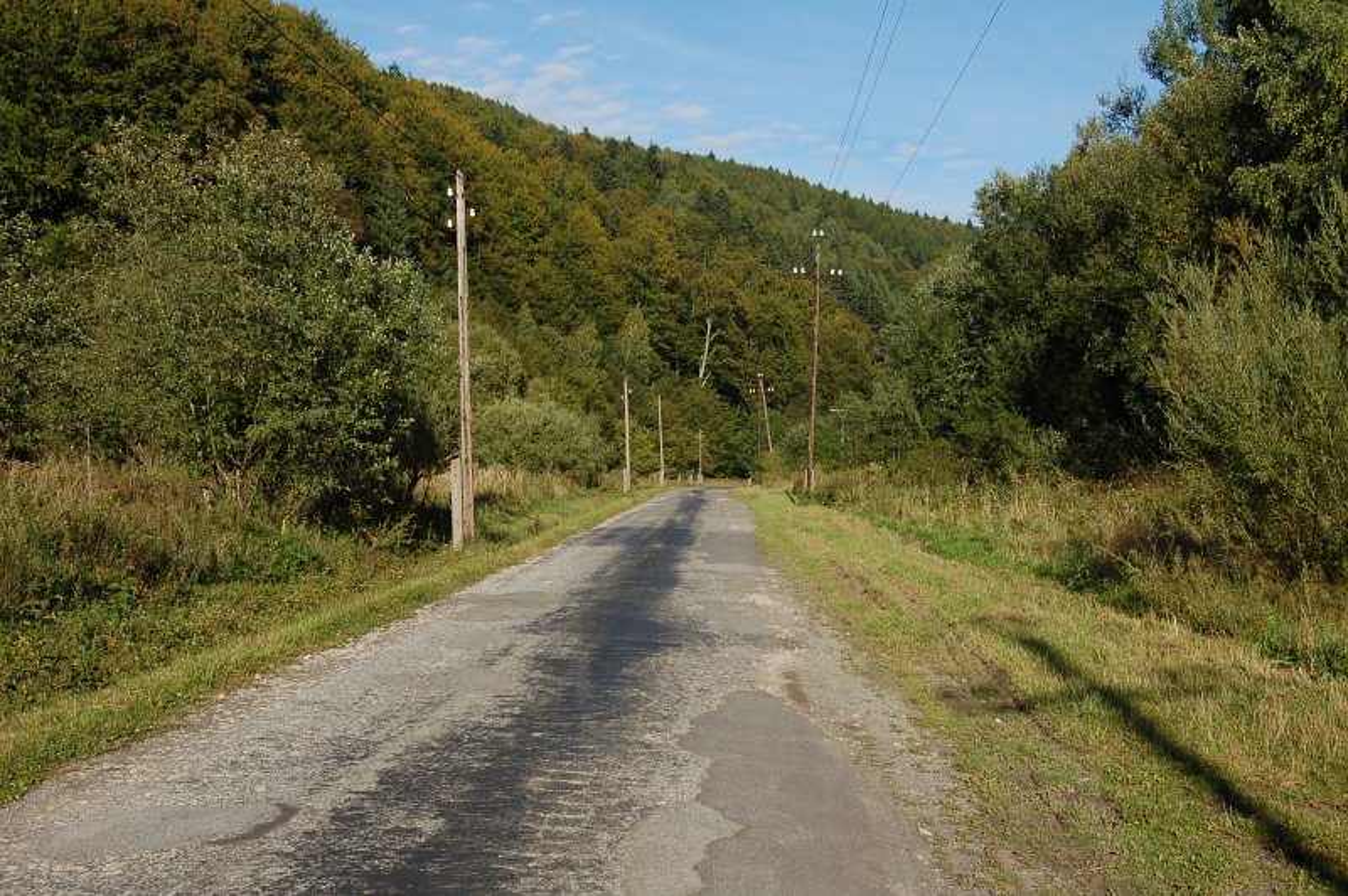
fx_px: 1684
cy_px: 448
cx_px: 674
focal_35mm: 45
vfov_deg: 29.8
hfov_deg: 43.6
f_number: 13
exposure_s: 1/160
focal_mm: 30
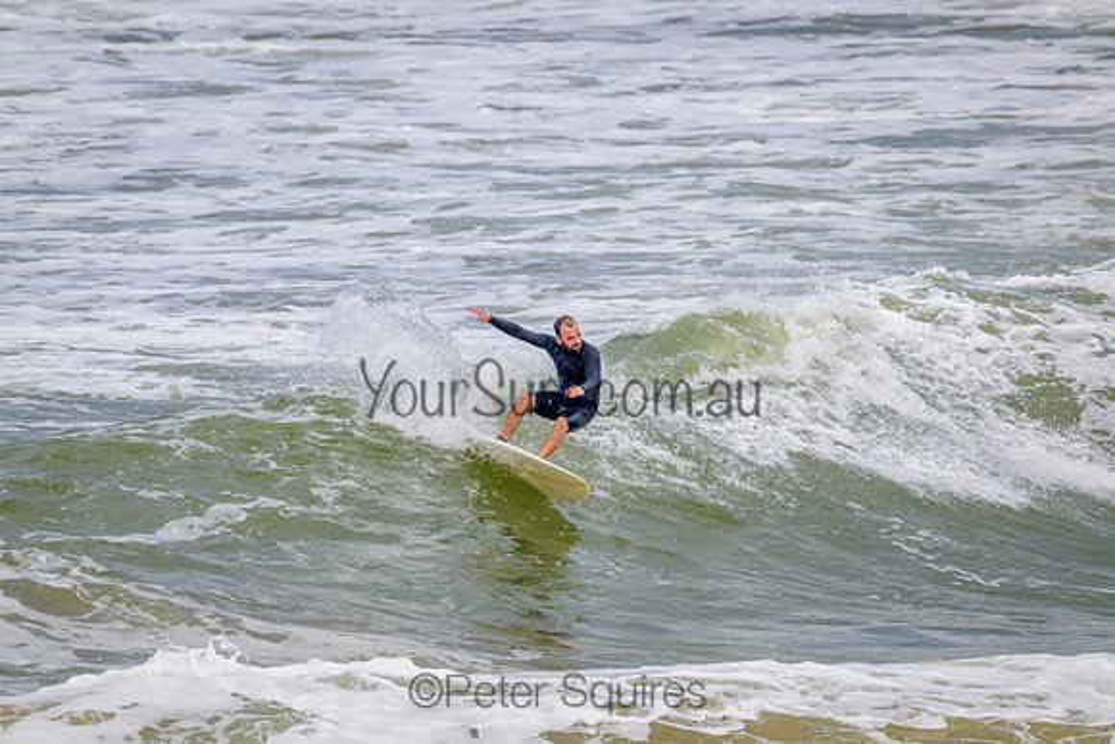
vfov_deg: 1.7
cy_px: 372
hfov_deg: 2.6
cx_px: 558
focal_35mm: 800
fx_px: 24782
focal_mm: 800
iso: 900
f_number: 11
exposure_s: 1/2000
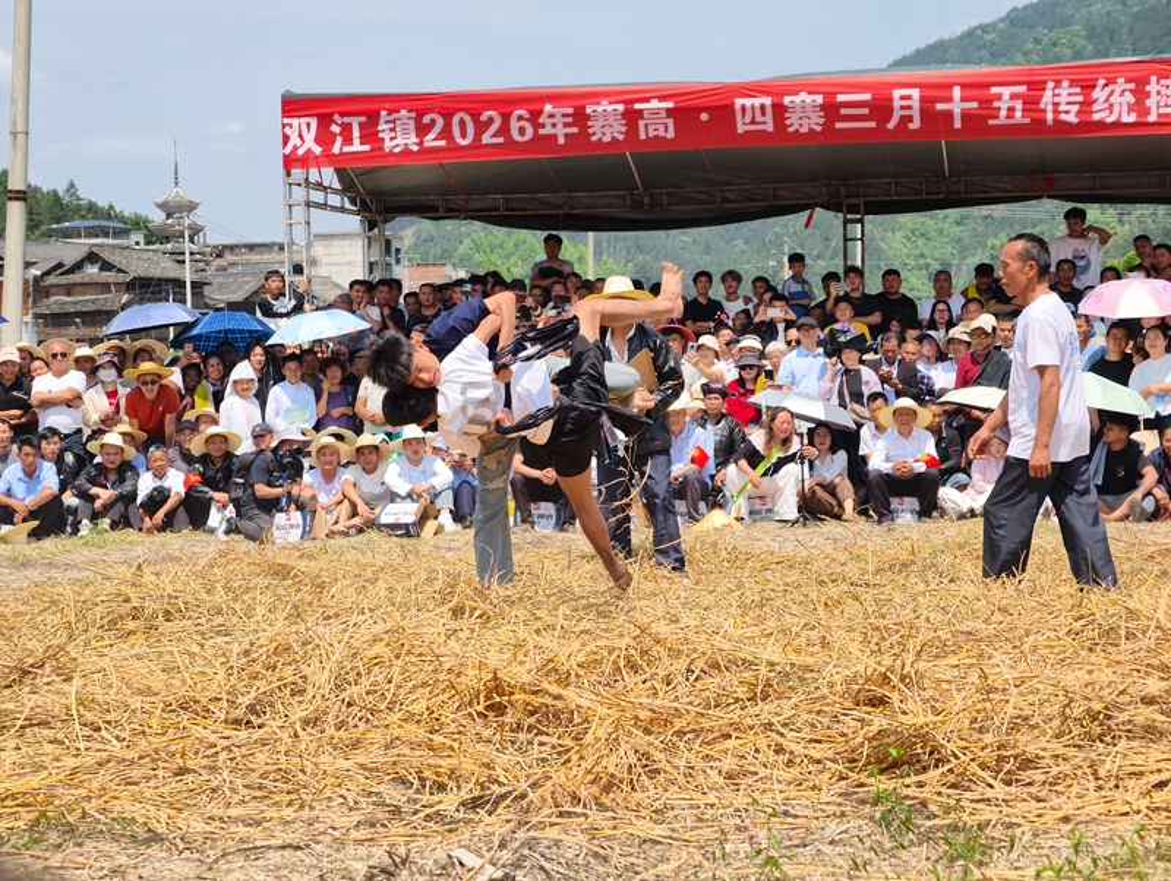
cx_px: 586
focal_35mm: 85
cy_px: 440
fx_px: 2879
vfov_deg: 17.4
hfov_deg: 23.0
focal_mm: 22.48
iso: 420
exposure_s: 1/2445
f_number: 2.67
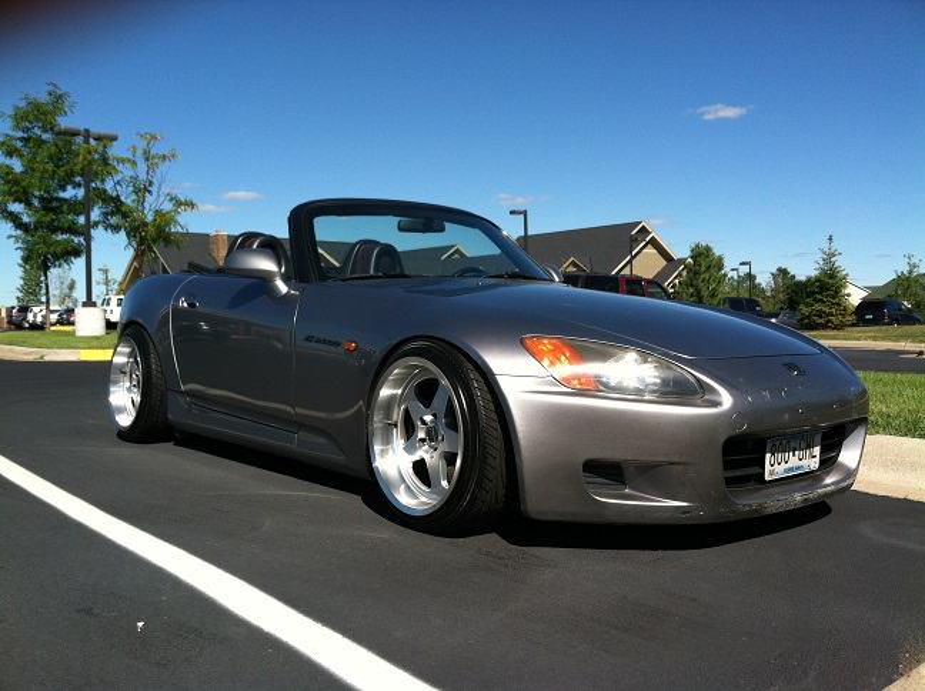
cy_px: 346
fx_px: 934
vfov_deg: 40.6
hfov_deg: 52.7
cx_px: 462
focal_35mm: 35
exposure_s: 1/1200
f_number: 2.8
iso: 80
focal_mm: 3.85
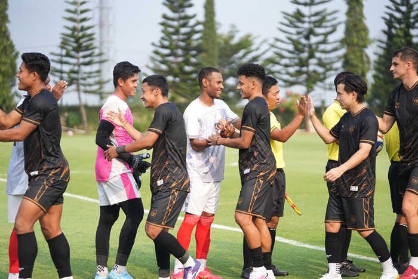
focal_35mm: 125
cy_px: 140
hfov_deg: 16.4
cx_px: 209
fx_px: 1452
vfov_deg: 11.0
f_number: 2.8
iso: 800
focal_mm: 125
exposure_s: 1/4000
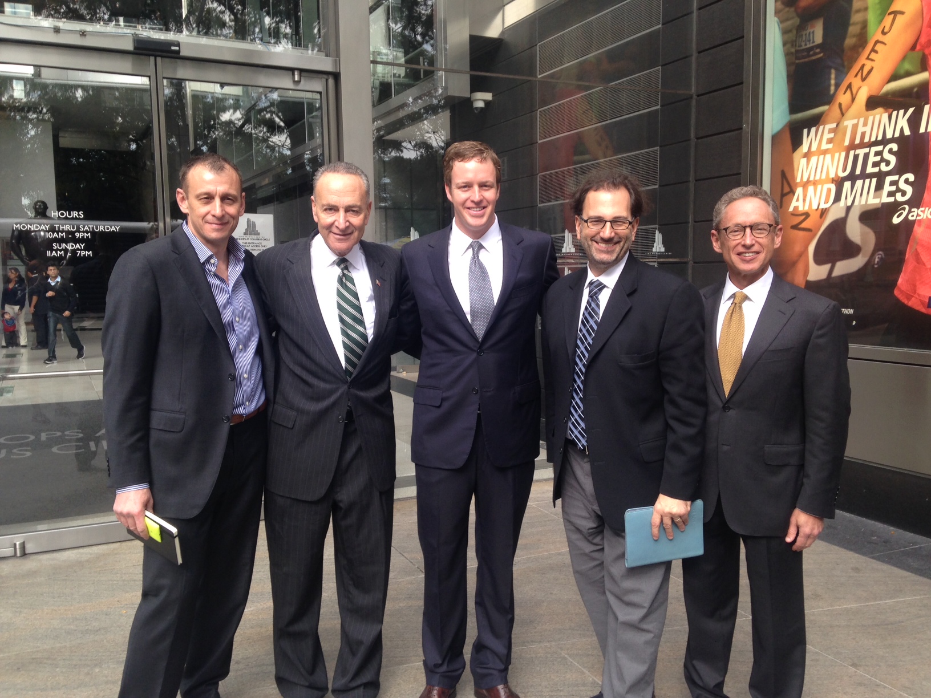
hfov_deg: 55.4
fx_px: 888
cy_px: 349
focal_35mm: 33
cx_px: 466
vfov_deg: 42.9
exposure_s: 1/175
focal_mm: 4.12
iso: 50
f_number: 2.4
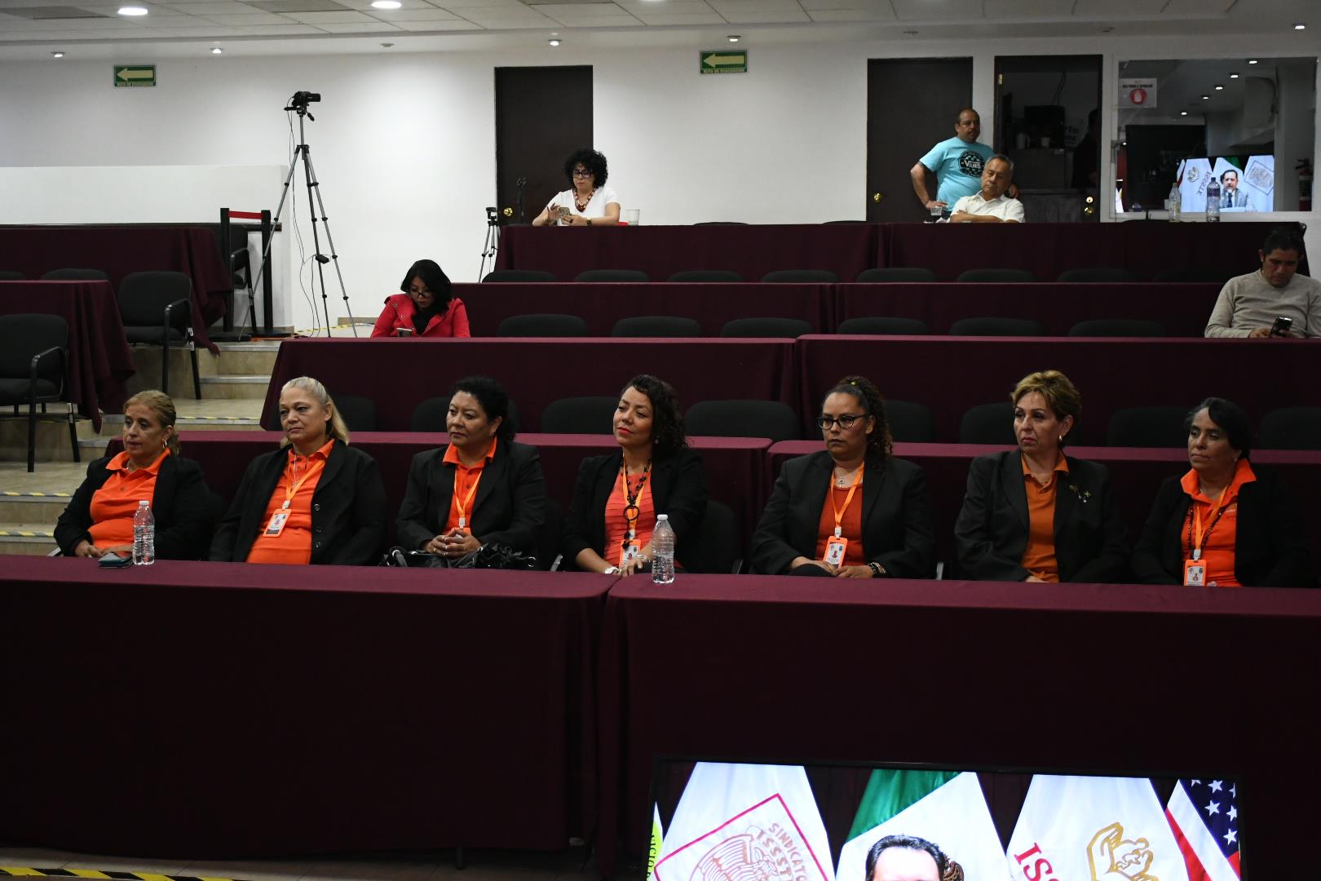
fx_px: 1871
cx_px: 660
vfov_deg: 26.5
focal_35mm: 51
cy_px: 440
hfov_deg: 38.9
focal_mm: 34
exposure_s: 1/100
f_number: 4.2
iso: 2500
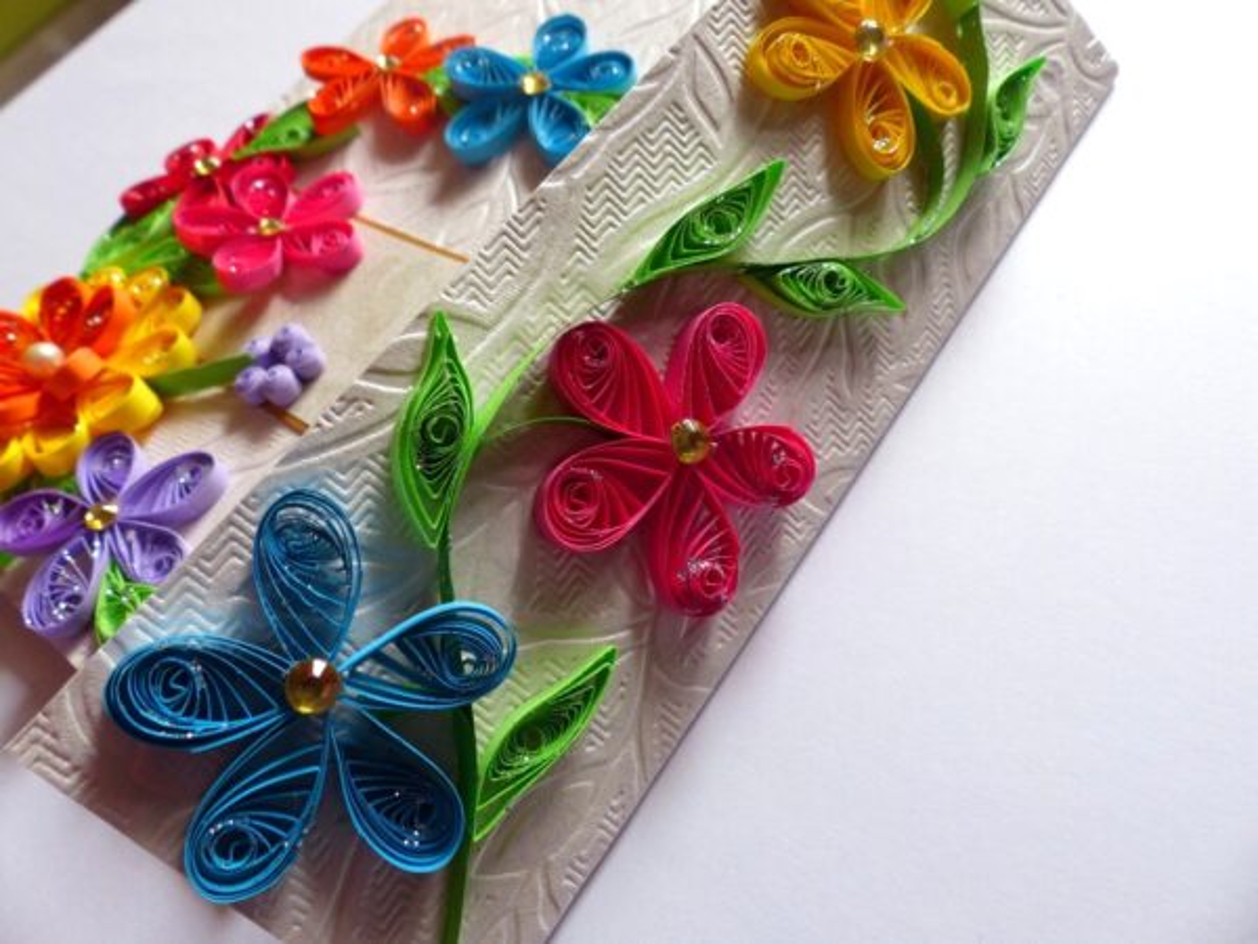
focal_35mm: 25
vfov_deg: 54.9
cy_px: 472
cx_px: 629
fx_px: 909
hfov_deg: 69.4
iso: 100
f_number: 3.2
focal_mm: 4.5
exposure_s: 1/100
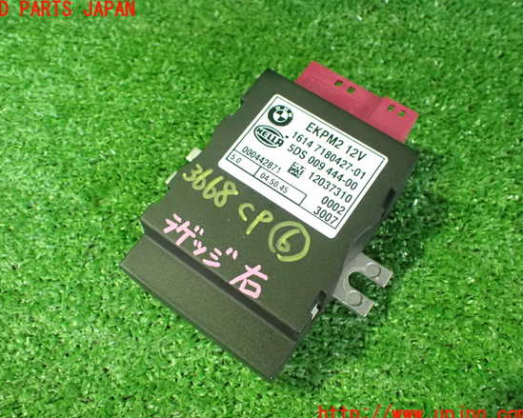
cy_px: 212
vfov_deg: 45.8
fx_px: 495
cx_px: 248
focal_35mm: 32
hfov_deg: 55.6
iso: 1600
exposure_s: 1/30
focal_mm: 5.4
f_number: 2.3
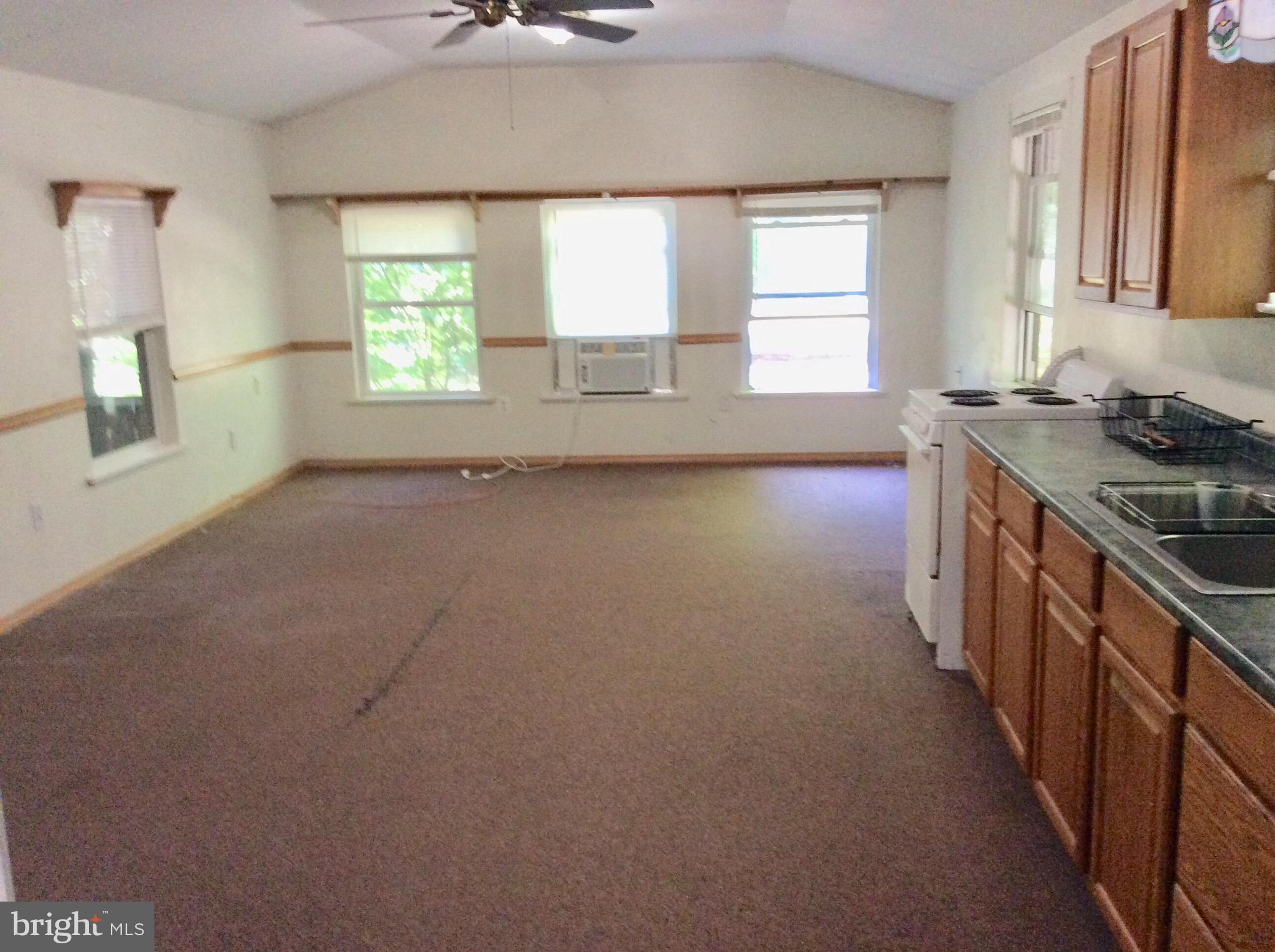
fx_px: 1177
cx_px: 638
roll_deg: +1.2
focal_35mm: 32
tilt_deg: -13.0
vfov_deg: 44.0
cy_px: 476
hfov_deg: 56.9
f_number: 2.4
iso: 160
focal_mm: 3.3
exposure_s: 1/24
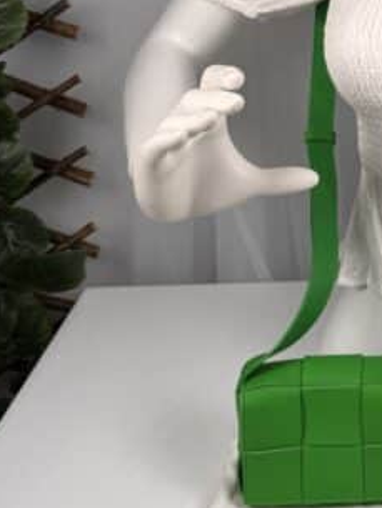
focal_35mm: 63
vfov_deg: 29.6
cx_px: 454
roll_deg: -1.1
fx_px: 926
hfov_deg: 21.7
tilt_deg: -19.7
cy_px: 65
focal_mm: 6.76
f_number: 1.78
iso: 80
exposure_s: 1/477
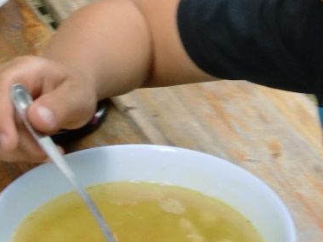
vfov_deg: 11.8
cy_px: -42
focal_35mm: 123
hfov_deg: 15.9
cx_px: 245
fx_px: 1147
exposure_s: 1/60
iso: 80
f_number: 4.1
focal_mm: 7.95
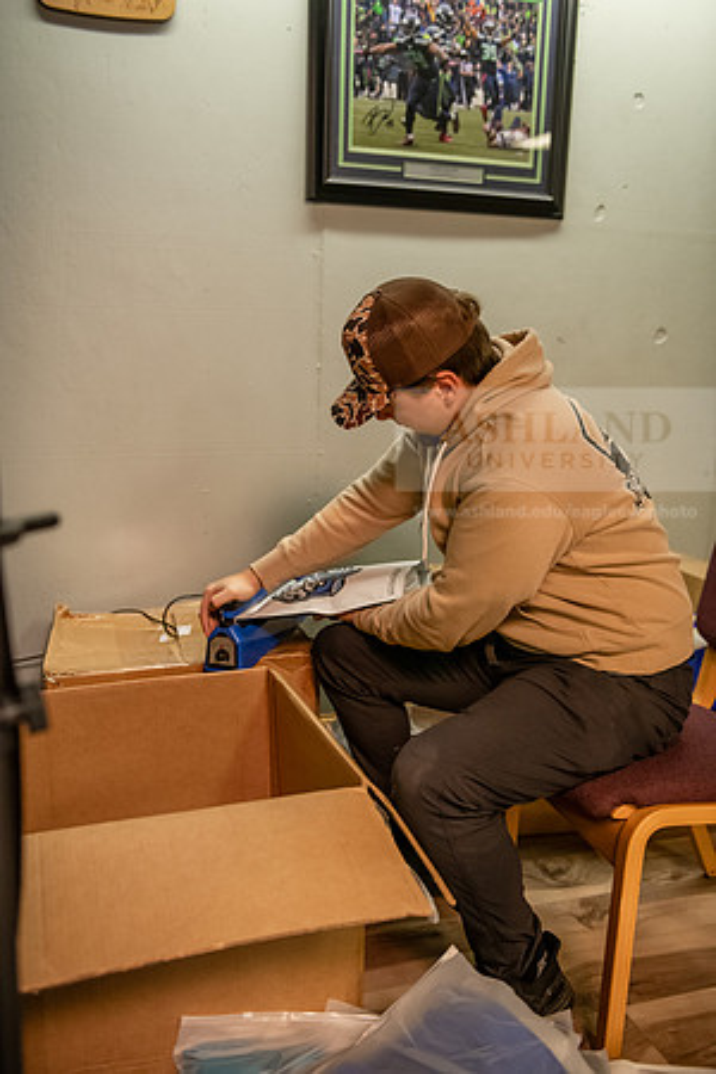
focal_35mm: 34
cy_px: 537
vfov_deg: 55.8
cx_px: 358
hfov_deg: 38.9
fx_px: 1014
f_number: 3.2
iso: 3200
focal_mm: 34
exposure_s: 1/100
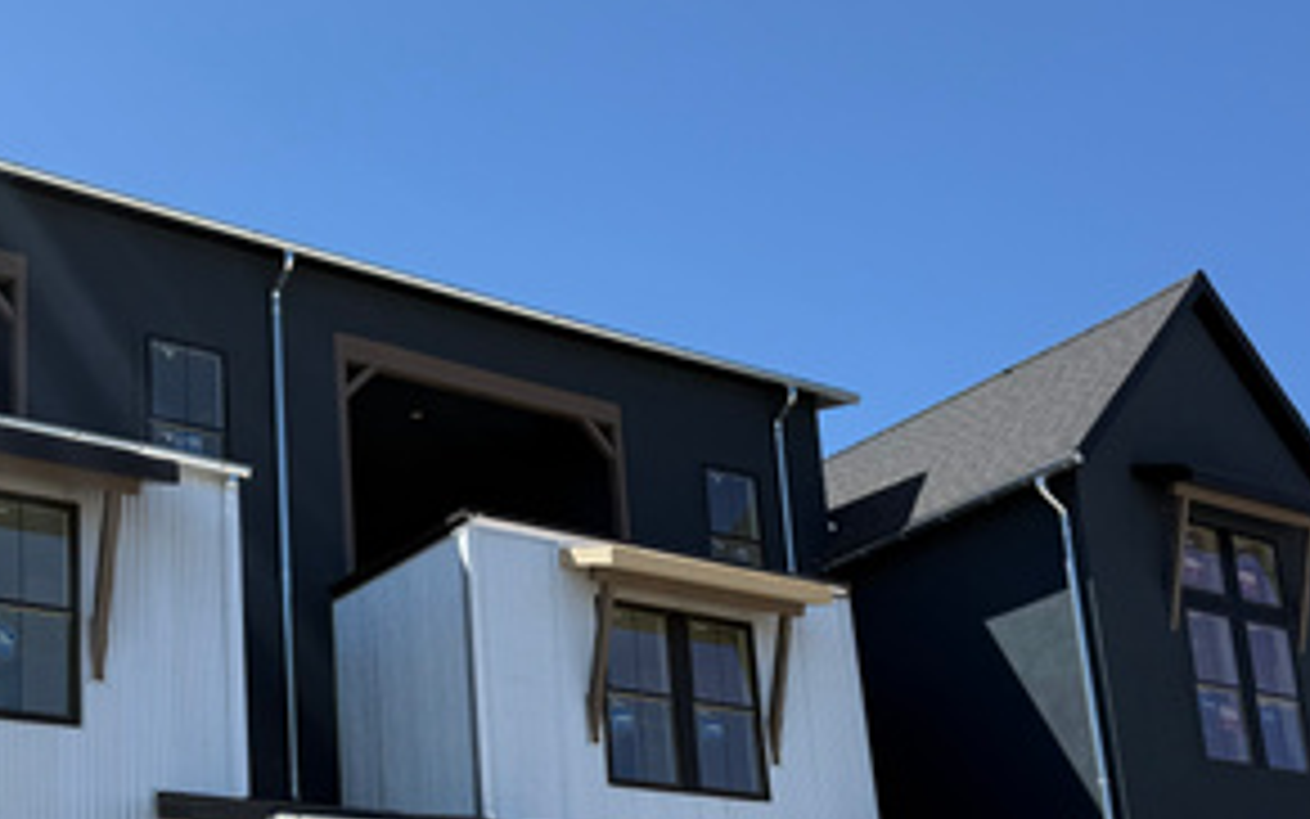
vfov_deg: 22.7
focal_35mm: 56
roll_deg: +3.0
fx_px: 2000
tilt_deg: +15.2
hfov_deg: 36.0
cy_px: 711
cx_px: 477
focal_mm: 6.76
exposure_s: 1/4167
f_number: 1.78
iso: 80
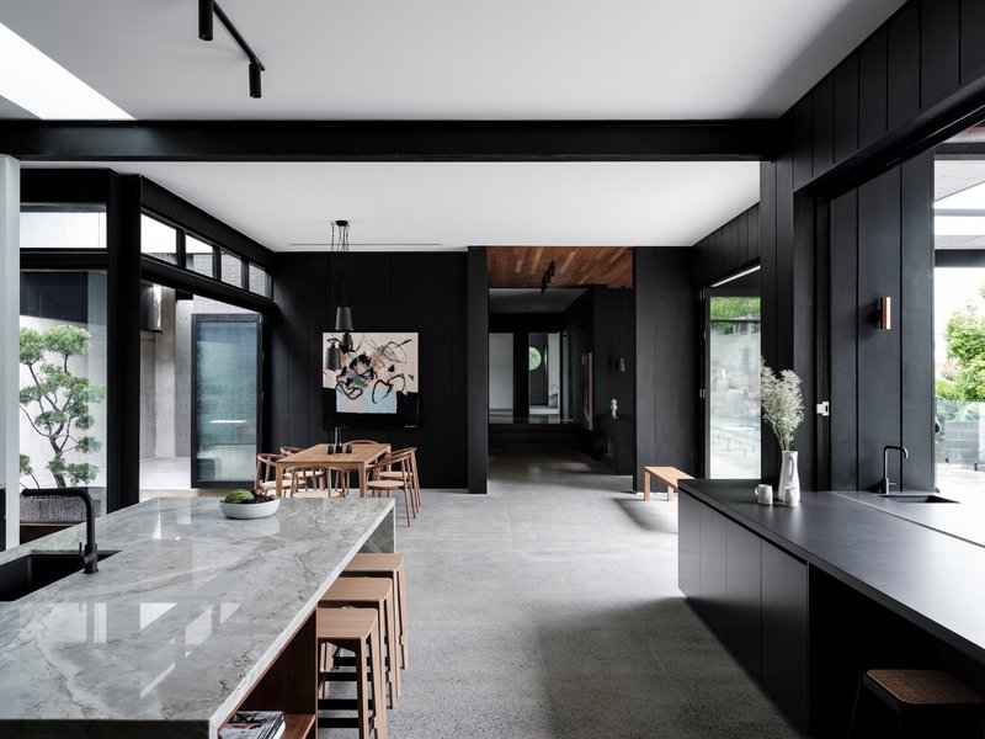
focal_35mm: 25
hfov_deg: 69.4
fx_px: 711
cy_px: 370
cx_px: 492
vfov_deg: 54.9
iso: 100
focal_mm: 32
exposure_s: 5
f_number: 16
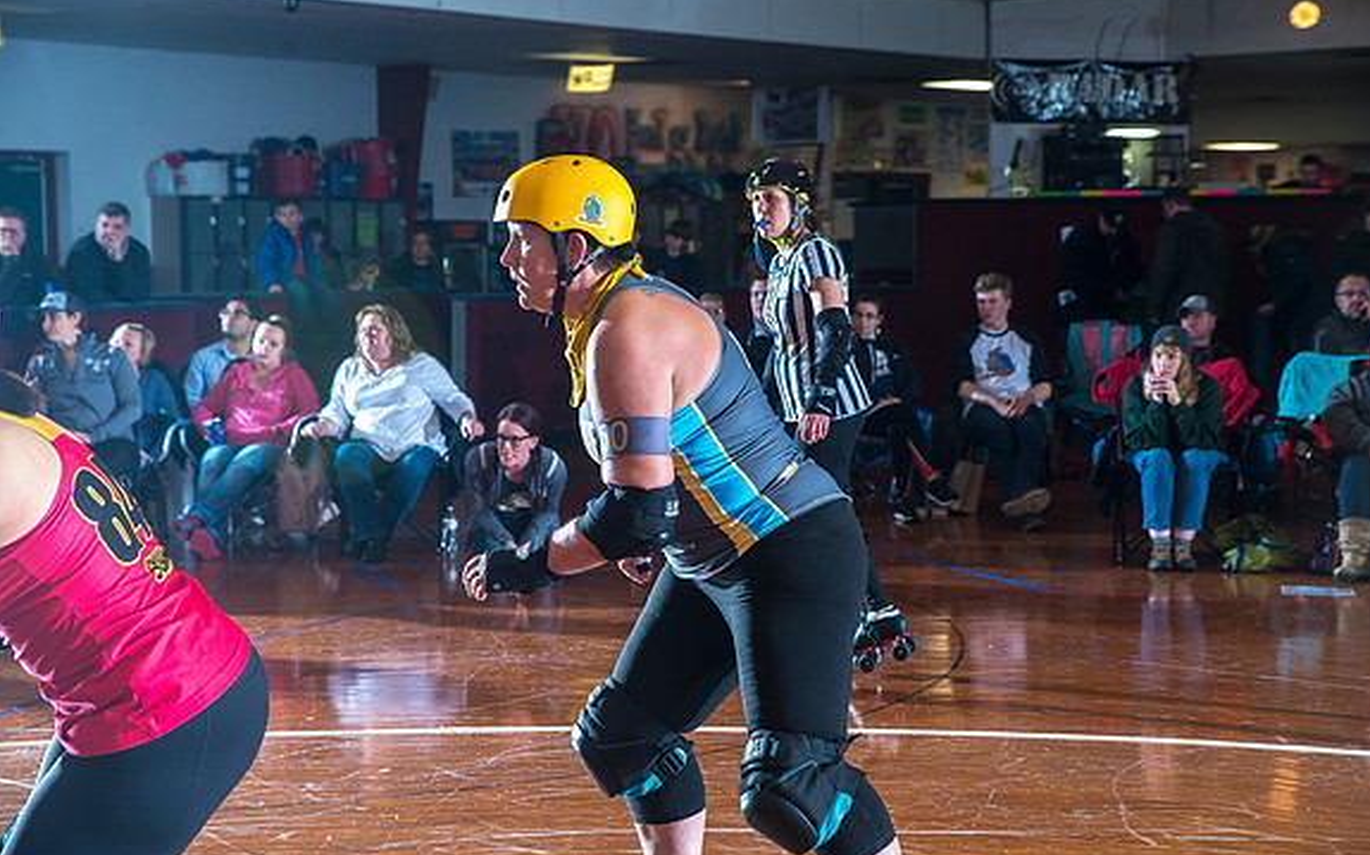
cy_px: 449
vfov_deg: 18.1
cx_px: 689
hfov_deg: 28.6
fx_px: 2687
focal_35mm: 72
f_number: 5.6
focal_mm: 70
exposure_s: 1/160
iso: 800
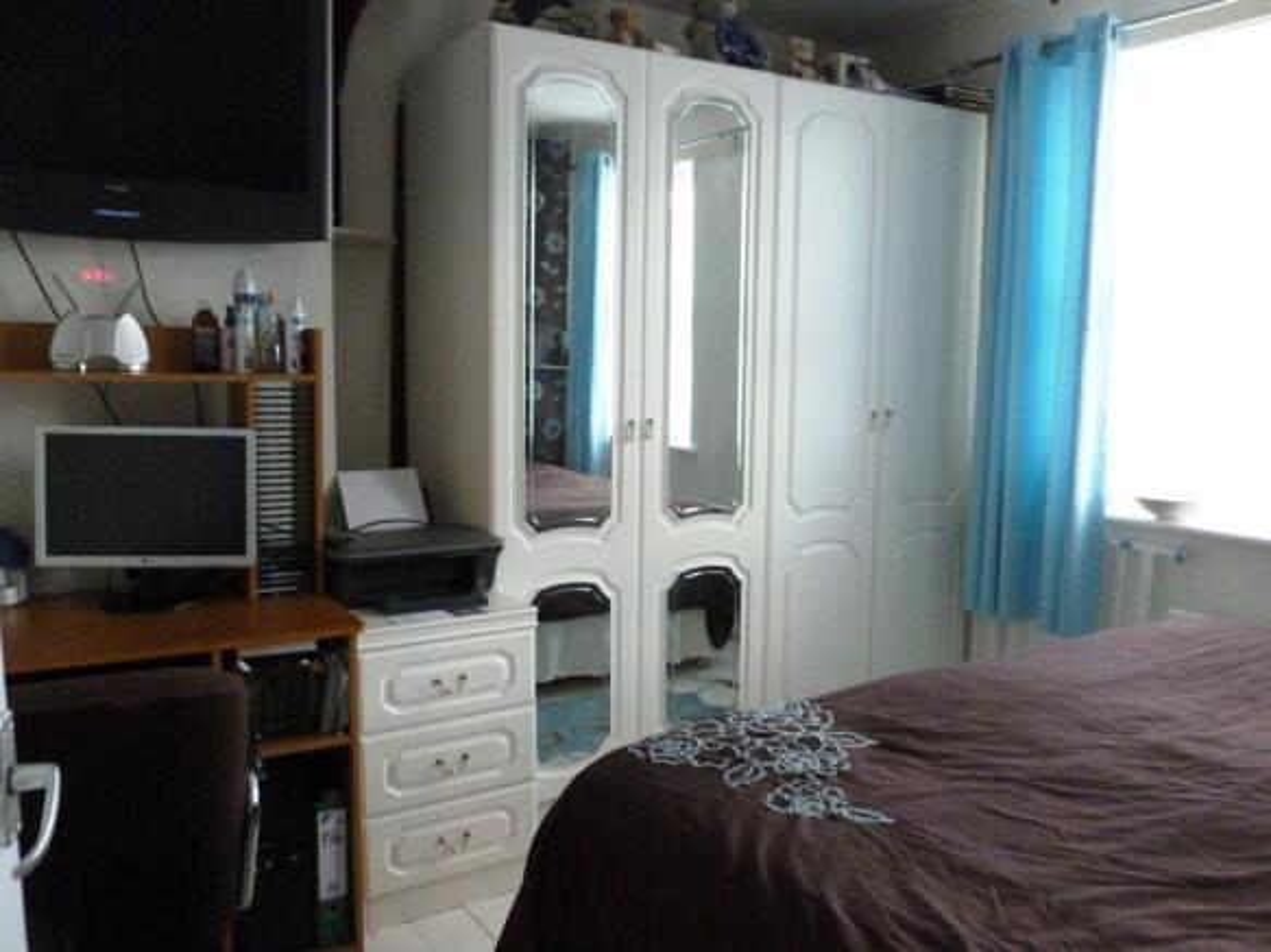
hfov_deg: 63.5
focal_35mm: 28
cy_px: 476
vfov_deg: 49.7
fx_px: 1028
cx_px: 636
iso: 800
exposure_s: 1/50
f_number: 3.3
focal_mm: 5
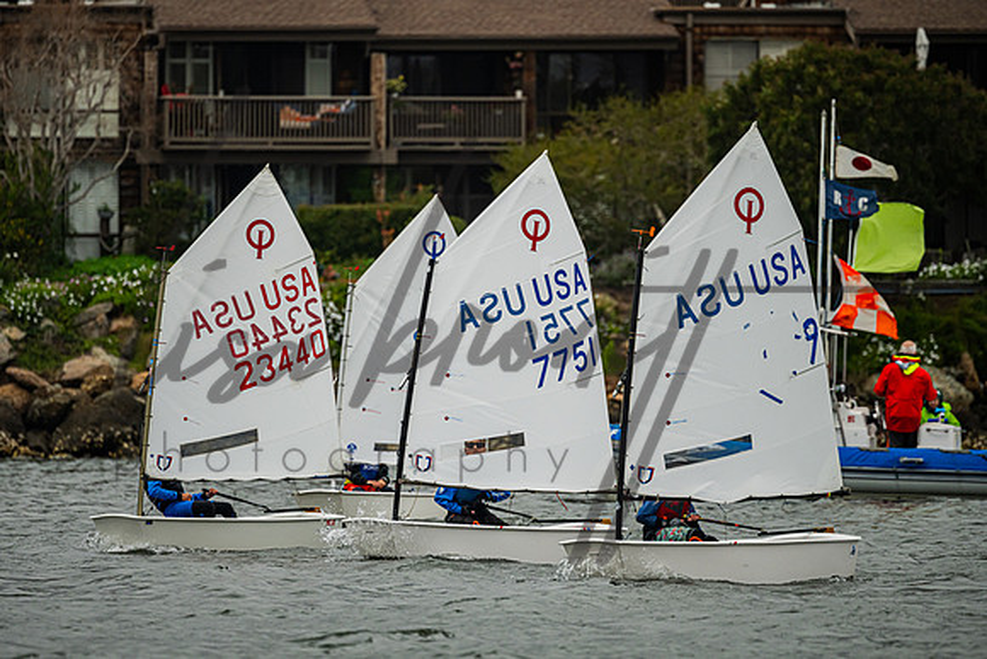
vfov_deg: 3.1
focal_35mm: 440
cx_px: 444
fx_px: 12068
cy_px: 296
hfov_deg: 4.7
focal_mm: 400
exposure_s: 1/5000
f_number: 5.6
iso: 320
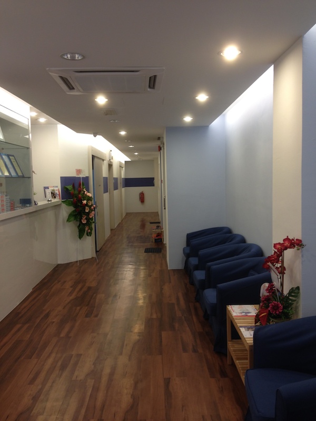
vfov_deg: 52.6
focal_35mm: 35
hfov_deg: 40.7
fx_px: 426
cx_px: 158
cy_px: 210
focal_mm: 4.28
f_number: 2.4
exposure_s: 1/24
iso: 50
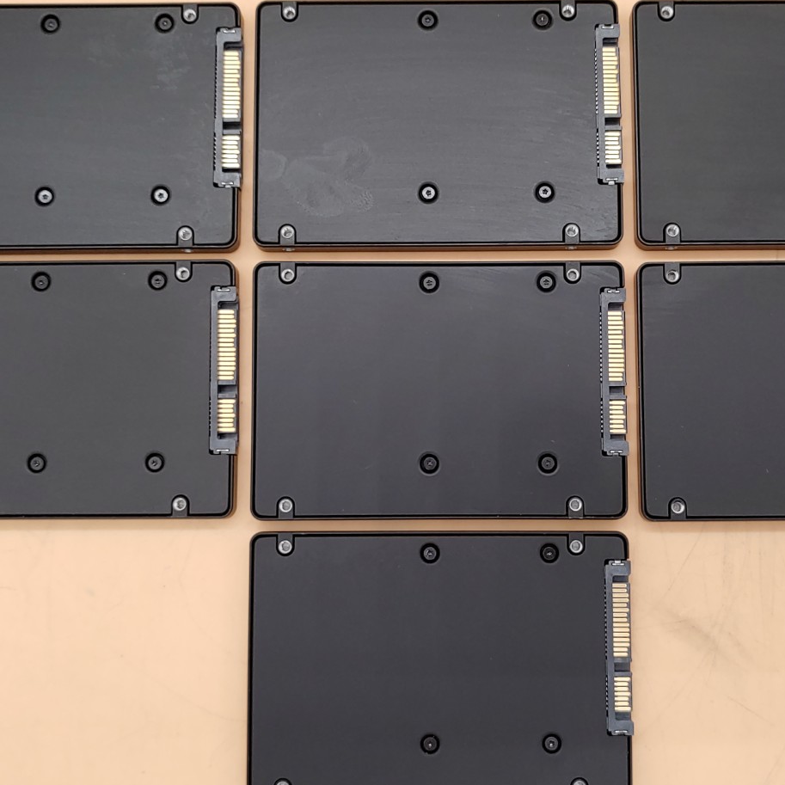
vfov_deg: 36.8
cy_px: 416
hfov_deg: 36.7
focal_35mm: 46
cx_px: 440
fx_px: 1180
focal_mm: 4.36
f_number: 1.8
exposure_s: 1/72
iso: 50
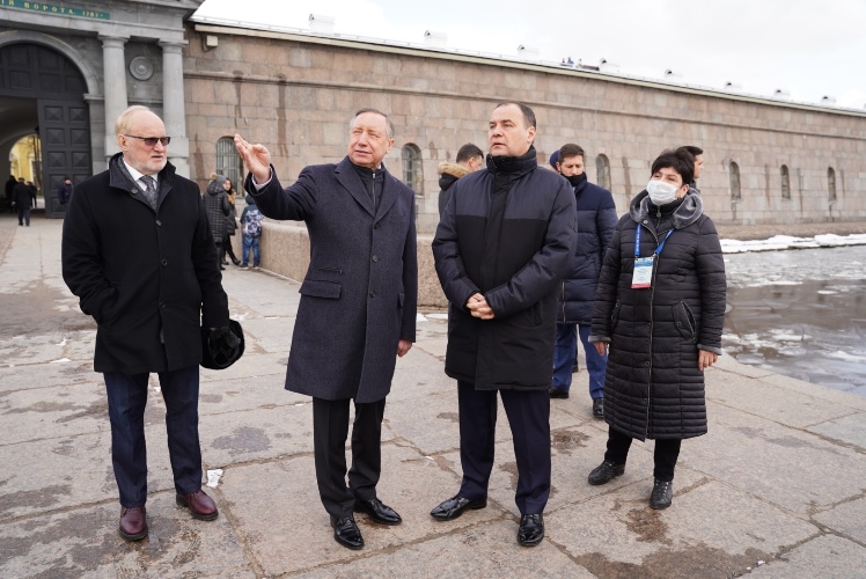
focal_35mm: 28
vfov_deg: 46.5
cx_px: 433
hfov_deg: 65.4
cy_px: 290
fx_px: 674
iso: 640
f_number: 4
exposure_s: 1/1600
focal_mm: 28
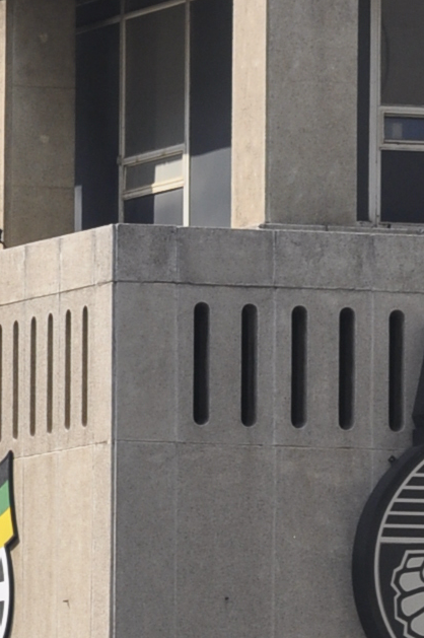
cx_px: -285
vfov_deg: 3.3
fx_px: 11136
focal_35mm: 629
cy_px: 297
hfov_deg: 2.2
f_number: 6.3
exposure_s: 1/640
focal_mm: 82
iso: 200
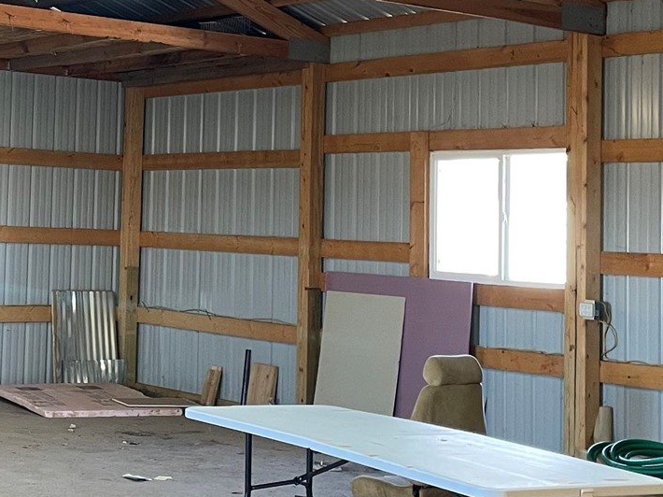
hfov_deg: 24.9
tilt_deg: +3.6
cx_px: 24
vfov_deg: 19.5
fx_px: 1436
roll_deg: -1.8
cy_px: 126
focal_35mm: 75
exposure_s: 1/60
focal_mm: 4.2
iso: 160
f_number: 1.6
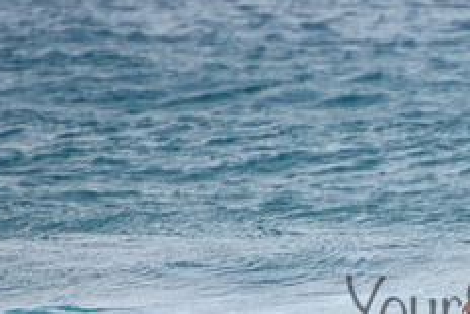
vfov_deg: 0.9
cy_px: 289
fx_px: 20091
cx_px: 555
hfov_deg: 1.3
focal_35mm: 1538
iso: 720
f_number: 5.6
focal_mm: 400
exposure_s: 1/1600
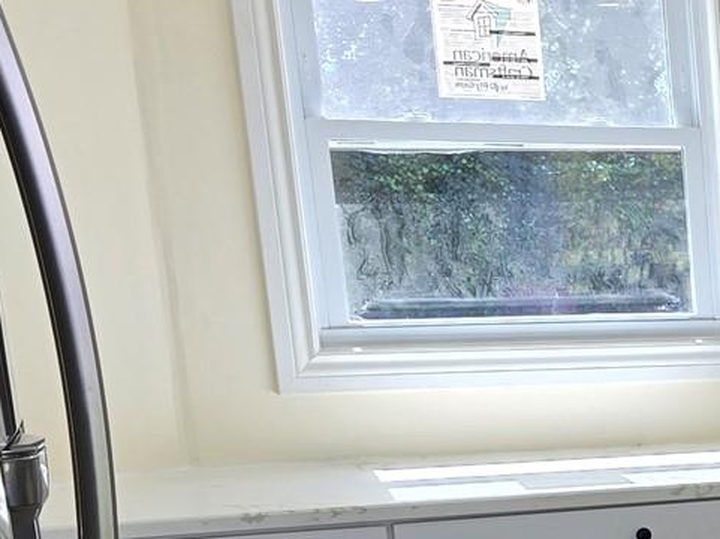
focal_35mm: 98
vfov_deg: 14.3
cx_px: 1301
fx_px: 2037
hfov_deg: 16.6
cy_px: 755
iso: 25
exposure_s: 1/120
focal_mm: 6.3
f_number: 1.7
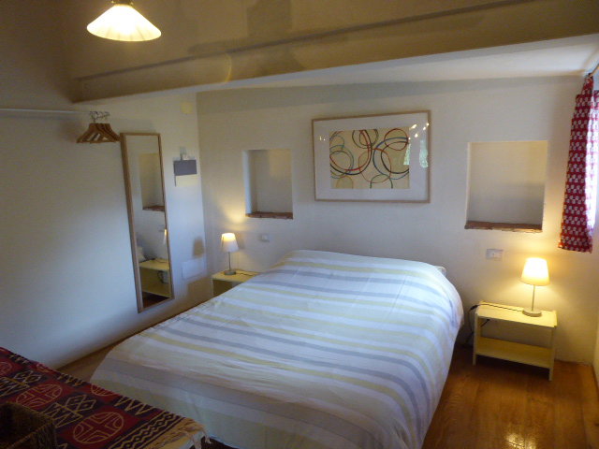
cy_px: 224
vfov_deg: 54.9
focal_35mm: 25
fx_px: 433
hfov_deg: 69.4
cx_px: 300
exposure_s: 1/30
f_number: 3.3
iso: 400
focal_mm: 4.3
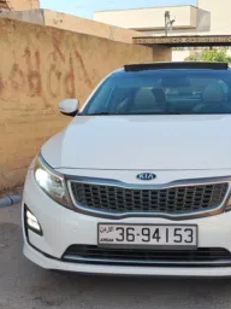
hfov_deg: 28.9
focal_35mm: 50
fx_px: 445
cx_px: 150
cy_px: 185
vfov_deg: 38.0
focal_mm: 5.25
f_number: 1.75
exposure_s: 1/241
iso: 100
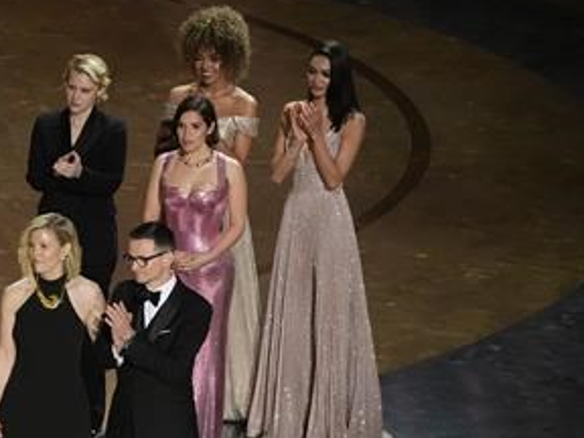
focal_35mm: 429
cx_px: -30
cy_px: 394
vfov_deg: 3.5
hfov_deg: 4.6
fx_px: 7238
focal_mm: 198
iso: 6400
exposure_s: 1/400
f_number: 5.6
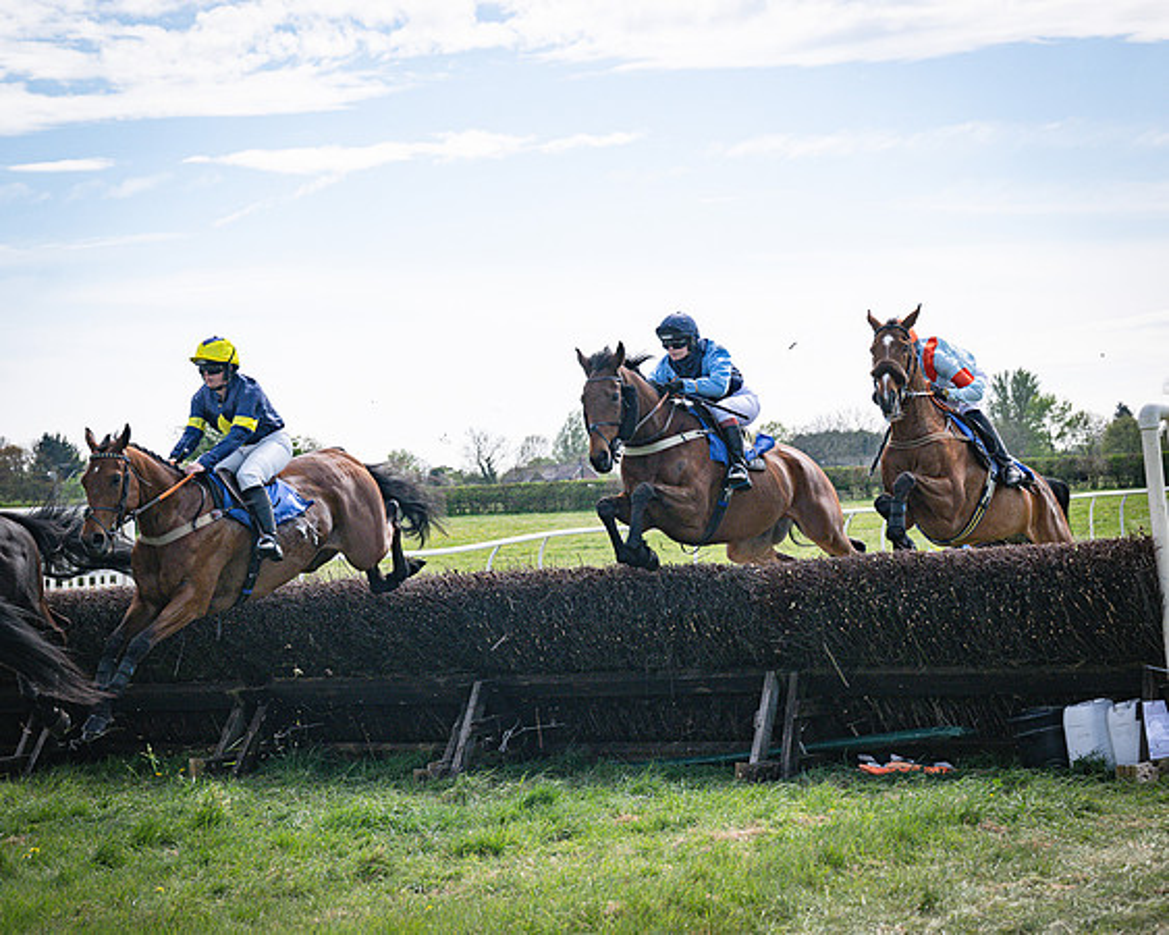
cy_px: 455
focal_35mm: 89
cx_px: 496
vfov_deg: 17.2
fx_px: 3091
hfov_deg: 21.4
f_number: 5
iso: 400
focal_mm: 75
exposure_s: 1/4000
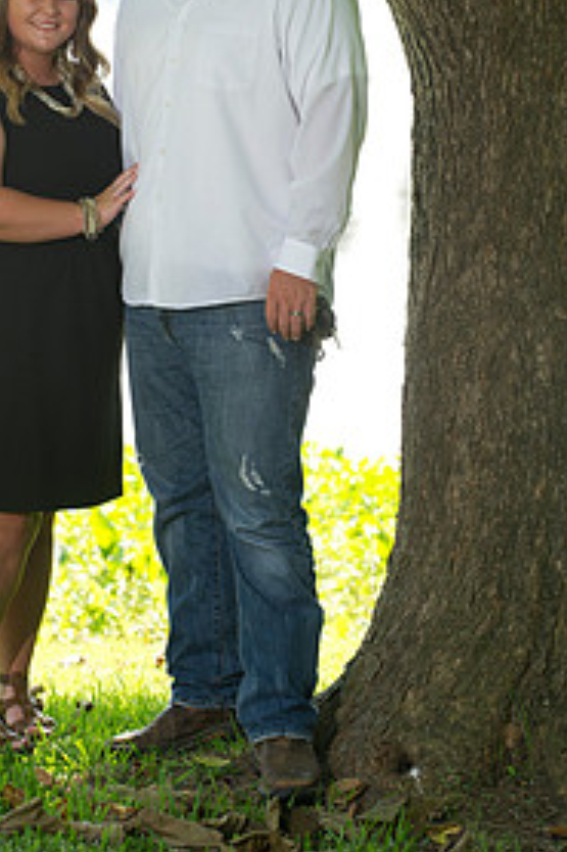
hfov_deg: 6.8
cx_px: 207
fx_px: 4778
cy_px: 233
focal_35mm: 202
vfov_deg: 10.2
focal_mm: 125
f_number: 4.5
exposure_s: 1/250
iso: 320
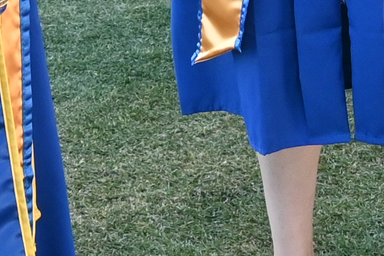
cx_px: 364
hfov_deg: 10.9
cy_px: -372
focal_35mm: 187
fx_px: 1994
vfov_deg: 6.9
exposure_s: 1/250
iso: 400
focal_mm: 16
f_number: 4
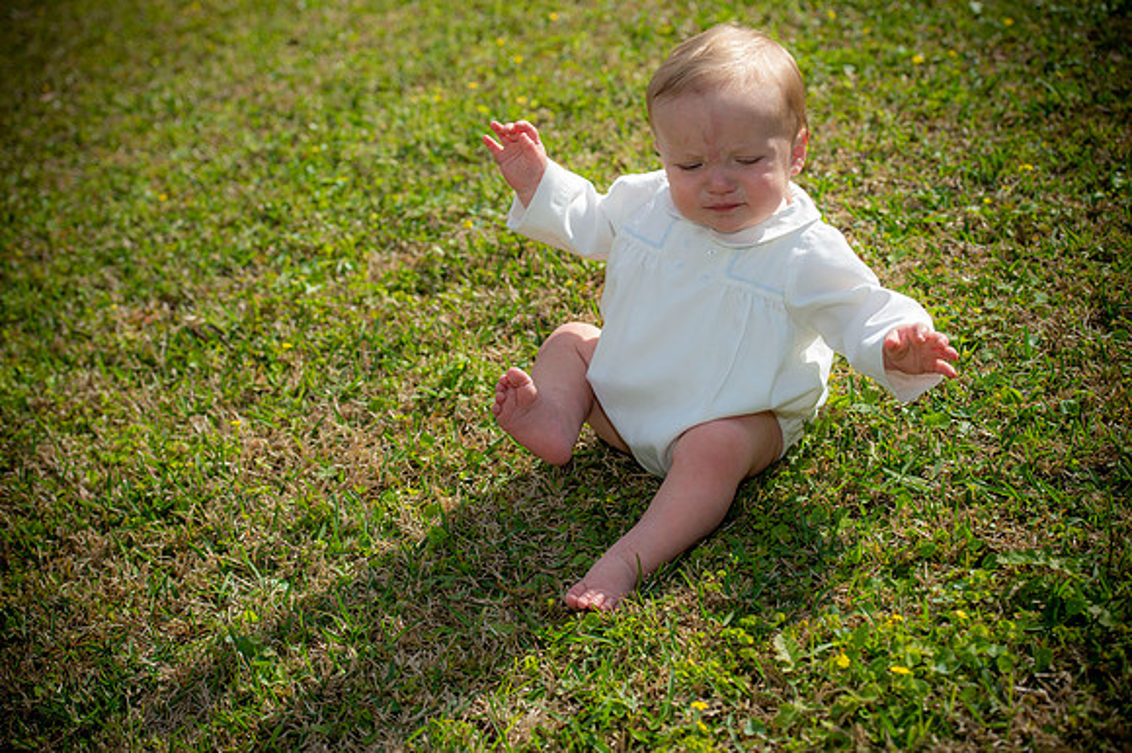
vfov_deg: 19.4
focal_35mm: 70
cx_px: 566
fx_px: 2200
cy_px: 376
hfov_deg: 28.9
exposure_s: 1/400
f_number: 4.5
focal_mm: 70
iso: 50
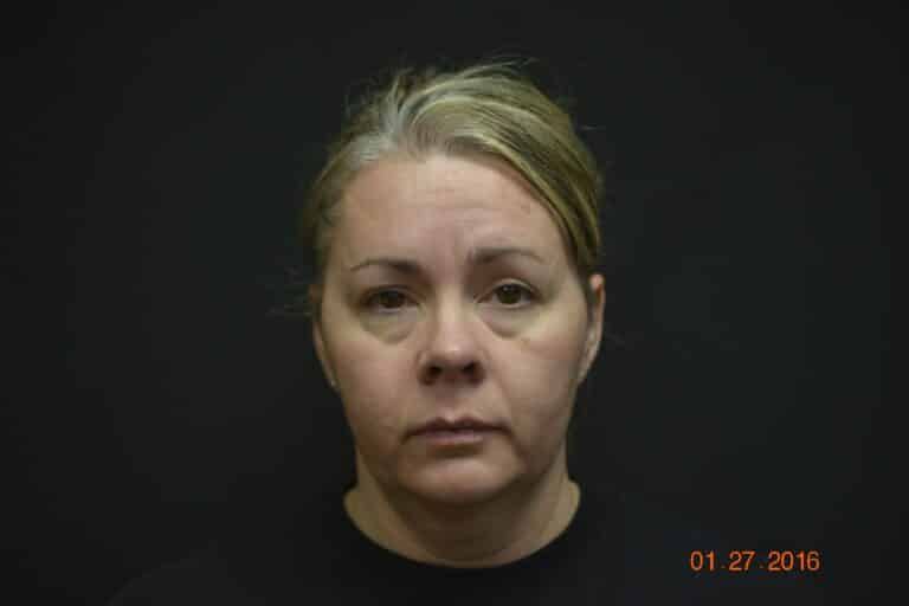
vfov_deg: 22.6
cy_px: 303
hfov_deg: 33.4
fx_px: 1515
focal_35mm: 60
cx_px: 454
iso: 400
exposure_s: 1/160
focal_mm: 40
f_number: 2.8
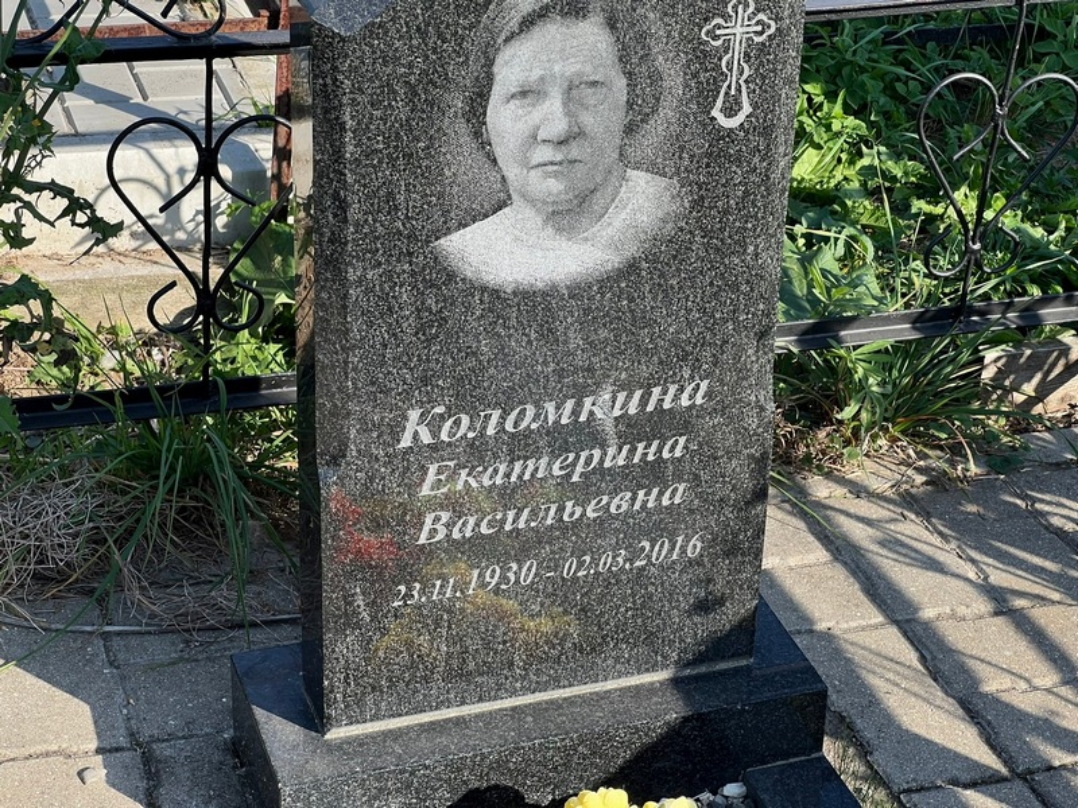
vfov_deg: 19.1
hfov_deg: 25.3
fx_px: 2398
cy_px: 404
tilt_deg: -30.6
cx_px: 539
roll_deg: -2.3
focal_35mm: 77
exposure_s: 1/277
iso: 32
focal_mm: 9
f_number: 2.8
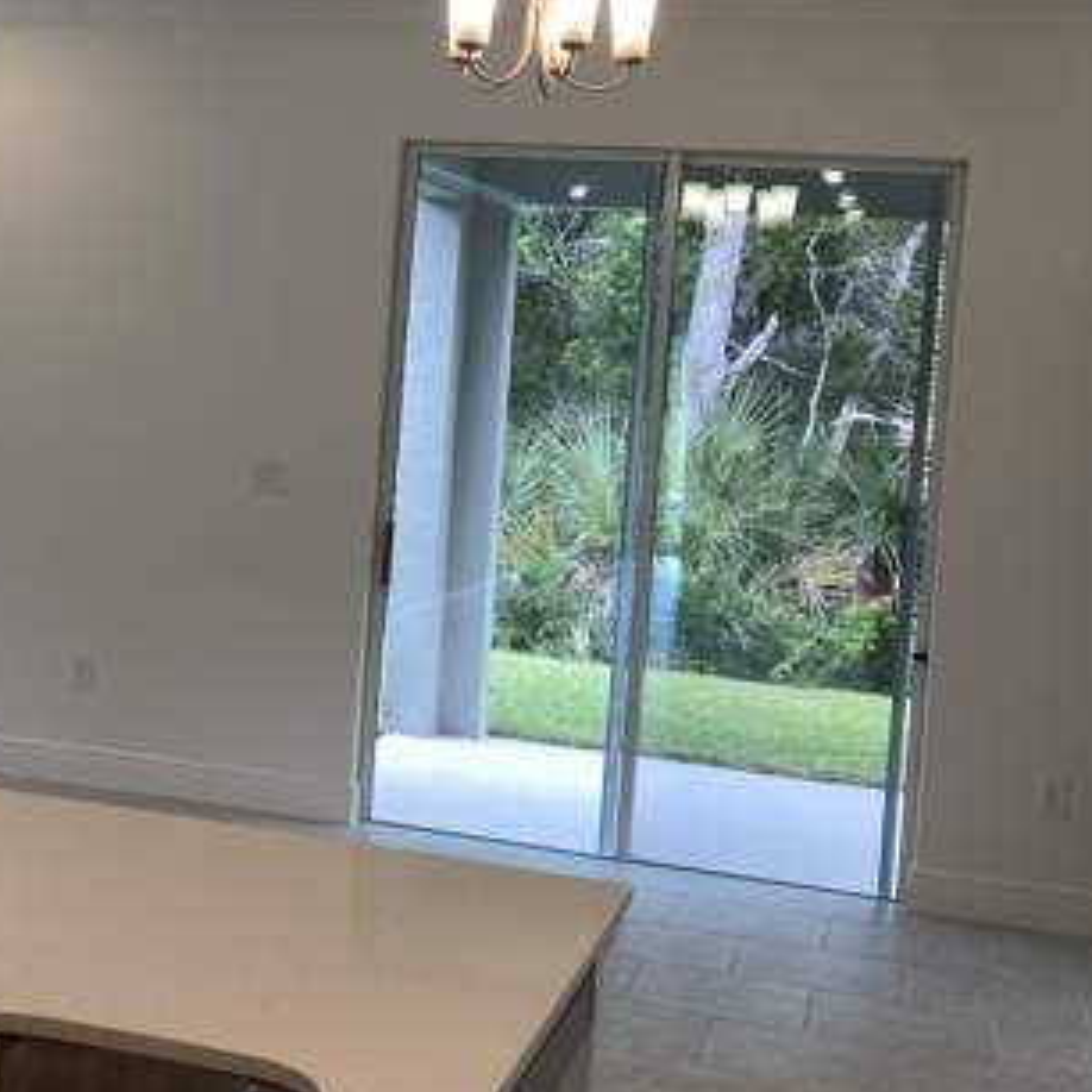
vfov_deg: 28.5
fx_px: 2141
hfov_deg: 27.6
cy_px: 407
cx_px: 118
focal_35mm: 60
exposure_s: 1/120
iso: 40
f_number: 1.8
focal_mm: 4.25
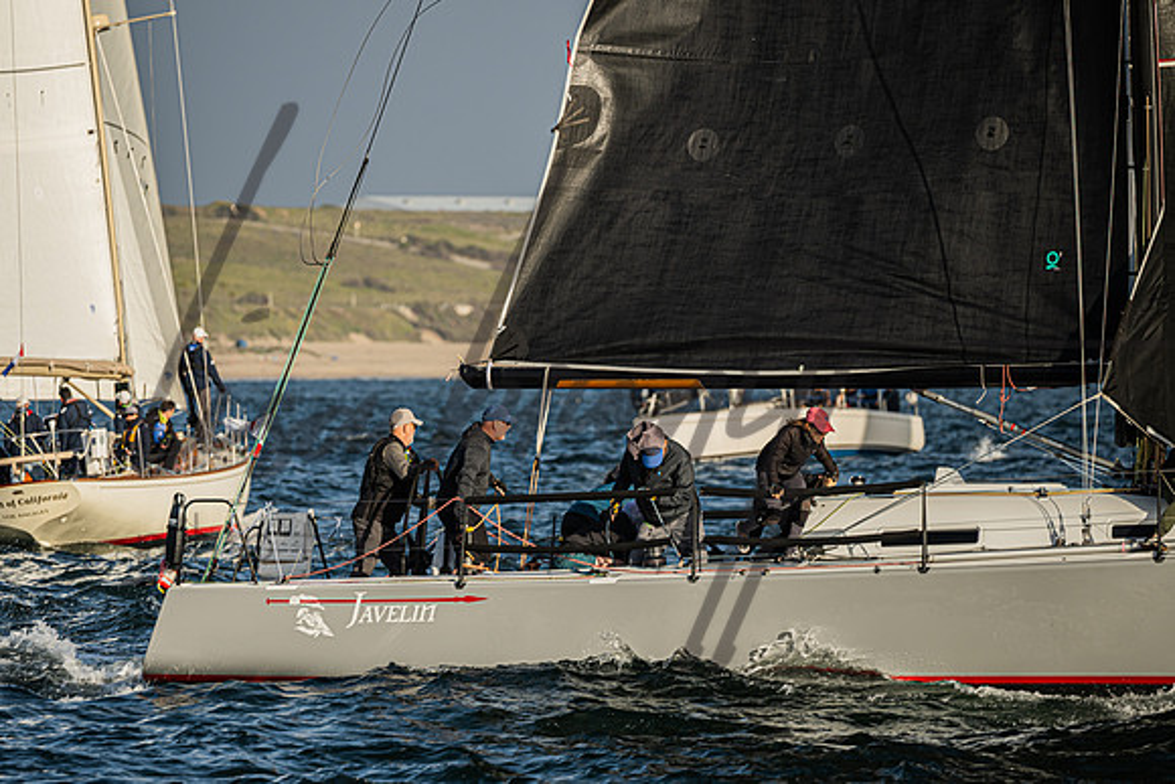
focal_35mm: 372
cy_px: 434
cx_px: 400
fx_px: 12135
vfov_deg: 3.7
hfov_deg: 5.5
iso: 110
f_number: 5.3
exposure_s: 1/1000
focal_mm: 280
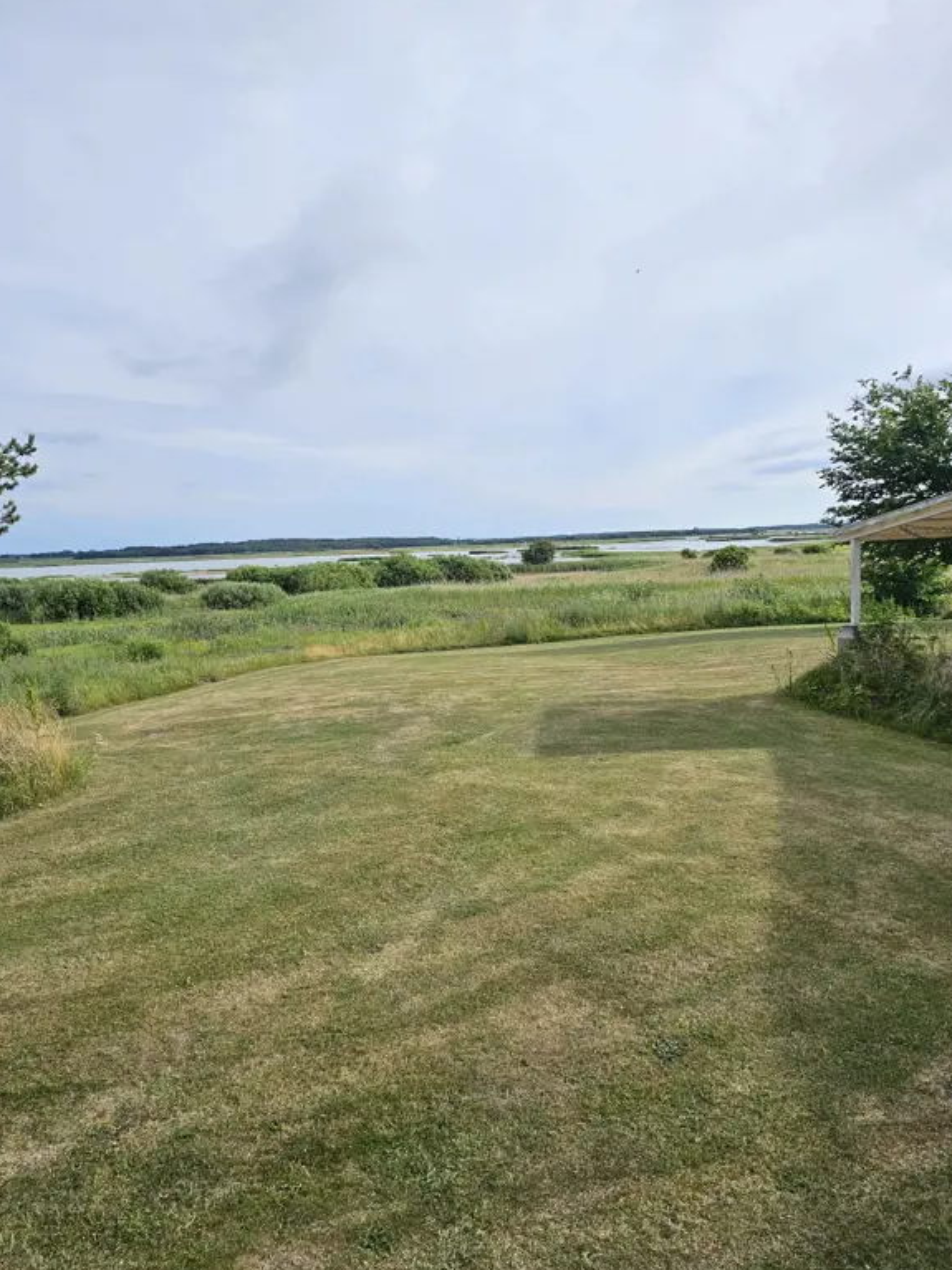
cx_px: 467
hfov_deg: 56.8
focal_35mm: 24
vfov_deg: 71.6
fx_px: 880
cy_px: 631
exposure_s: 1/1064
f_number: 1.7
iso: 10
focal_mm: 6.3
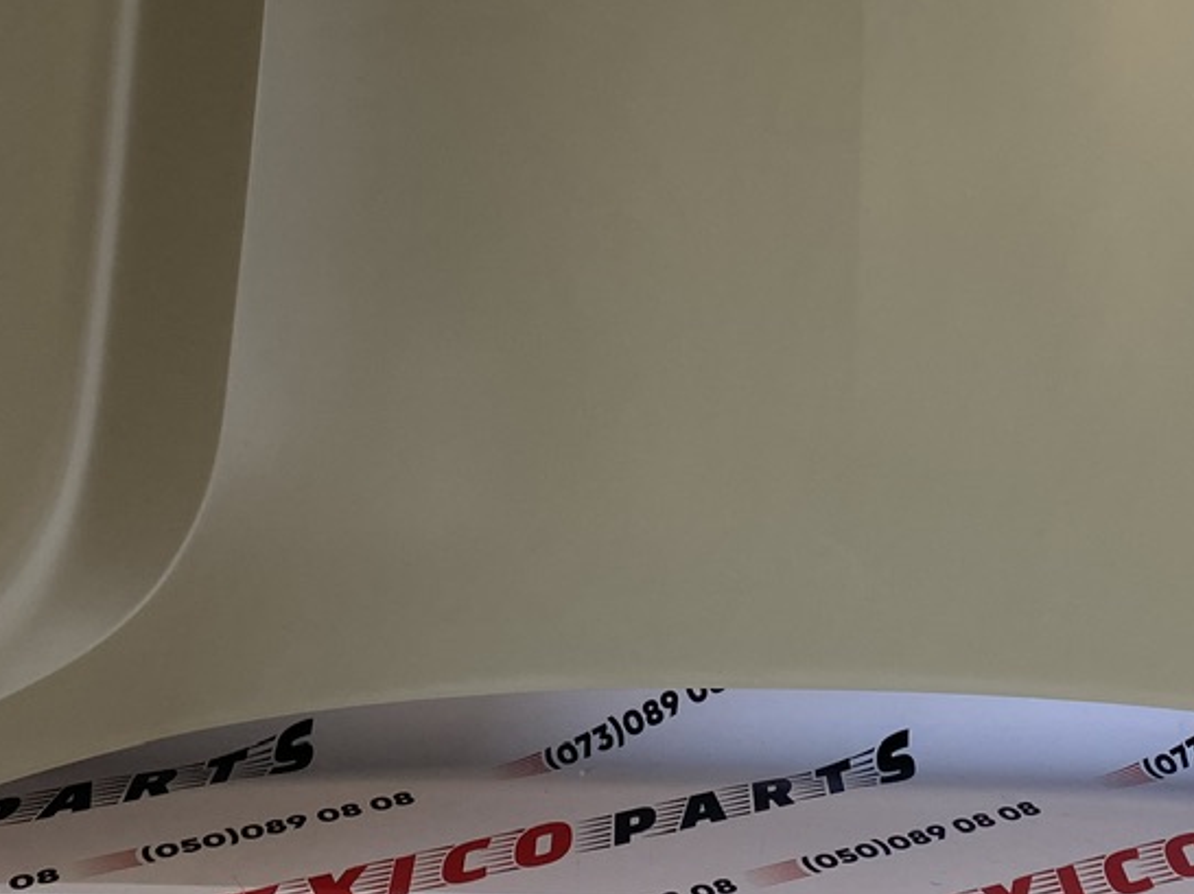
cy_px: 24
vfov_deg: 23.1
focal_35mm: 61
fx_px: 2103
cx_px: 859
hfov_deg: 31.3
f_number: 1.8
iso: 100
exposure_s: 1/121
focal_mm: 4.25
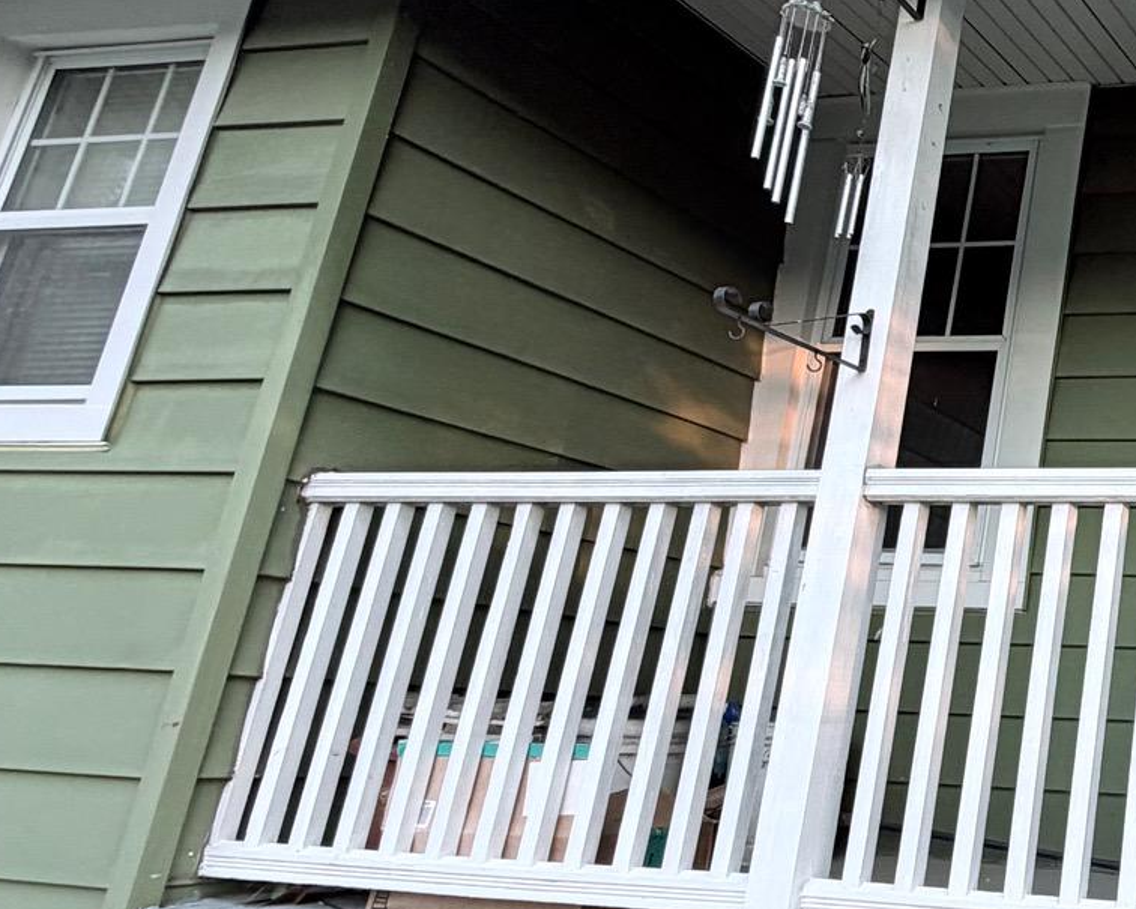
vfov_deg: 40.1
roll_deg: -1.8
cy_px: 403
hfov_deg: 35.8
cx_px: 1423
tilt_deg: +15.5
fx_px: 1244
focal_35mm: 37
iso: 80
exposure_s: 1/121
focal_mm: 2.22
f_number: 2.2
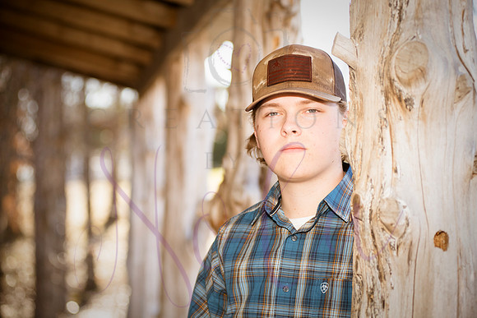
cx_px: 238
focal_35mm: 80
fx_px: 1060
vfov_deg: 17.1
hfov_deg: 25.4
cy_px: 159
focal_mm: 80
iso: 800
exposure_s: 1/800
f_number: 3.5
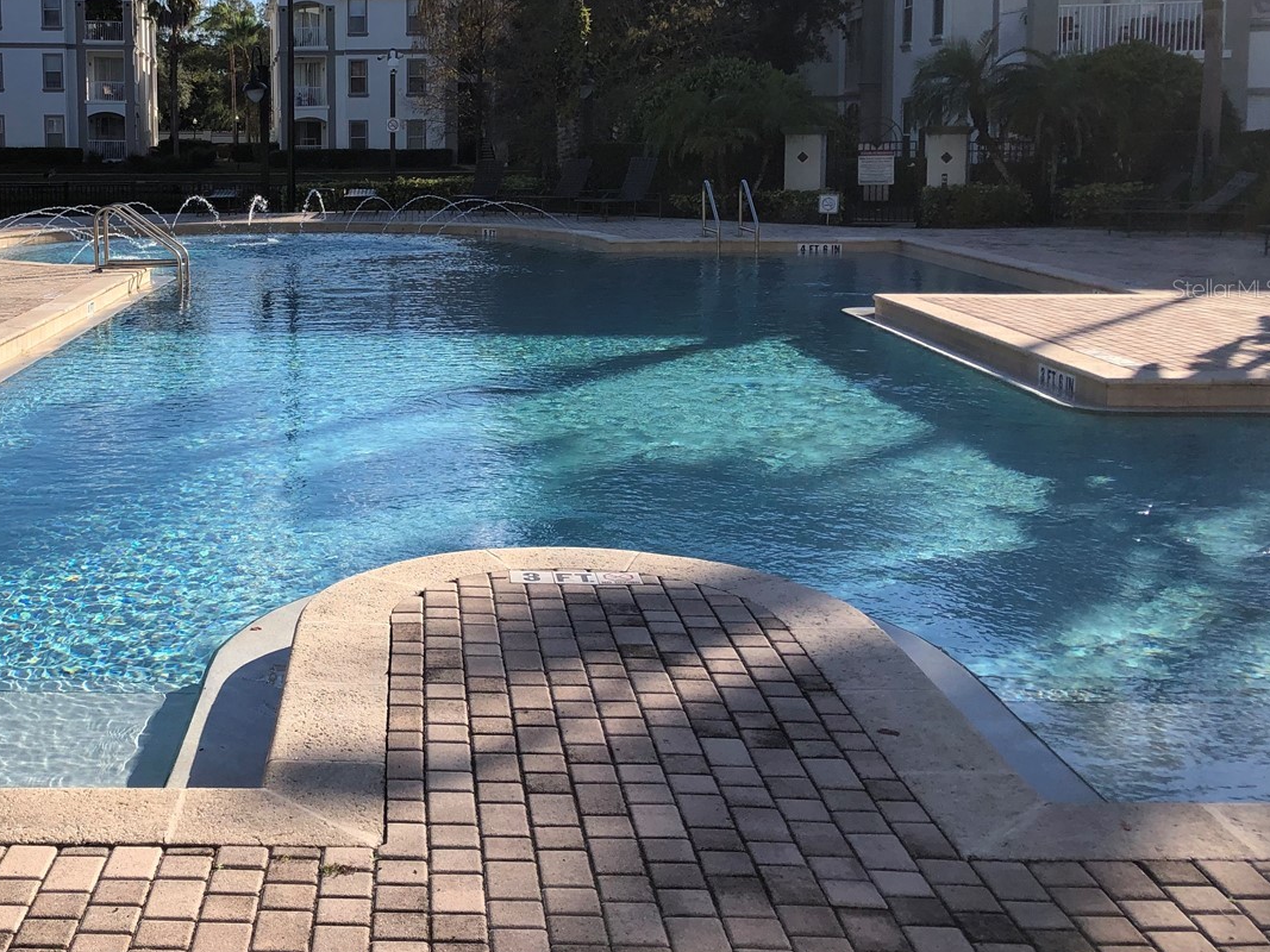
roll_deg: -0.3
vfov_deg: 33.9
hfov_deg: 43.5
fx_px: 1541
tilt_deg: -6.4
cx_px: 332
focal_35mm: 42
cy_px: 288
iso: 20
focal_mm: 3.99
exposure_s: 1/1779
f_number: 1.8
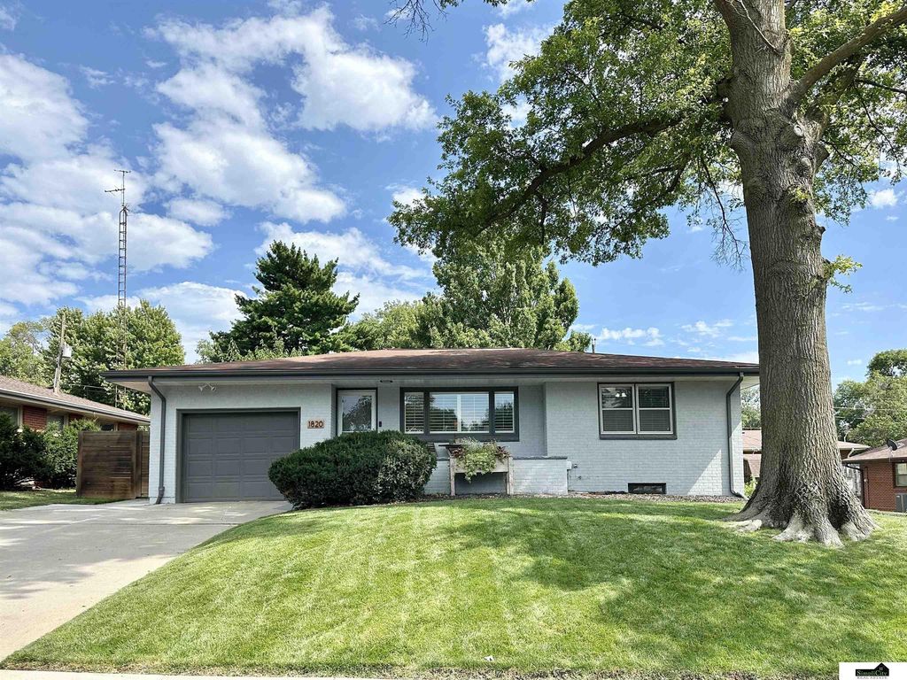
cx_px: 454
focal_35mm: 24
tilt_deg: +11.8
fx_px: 629
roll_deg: +0.2
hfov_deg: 71.6
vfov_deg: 56.8
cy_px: 340
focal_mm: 6.86
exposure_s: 1/3717
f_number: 1.78
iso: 80
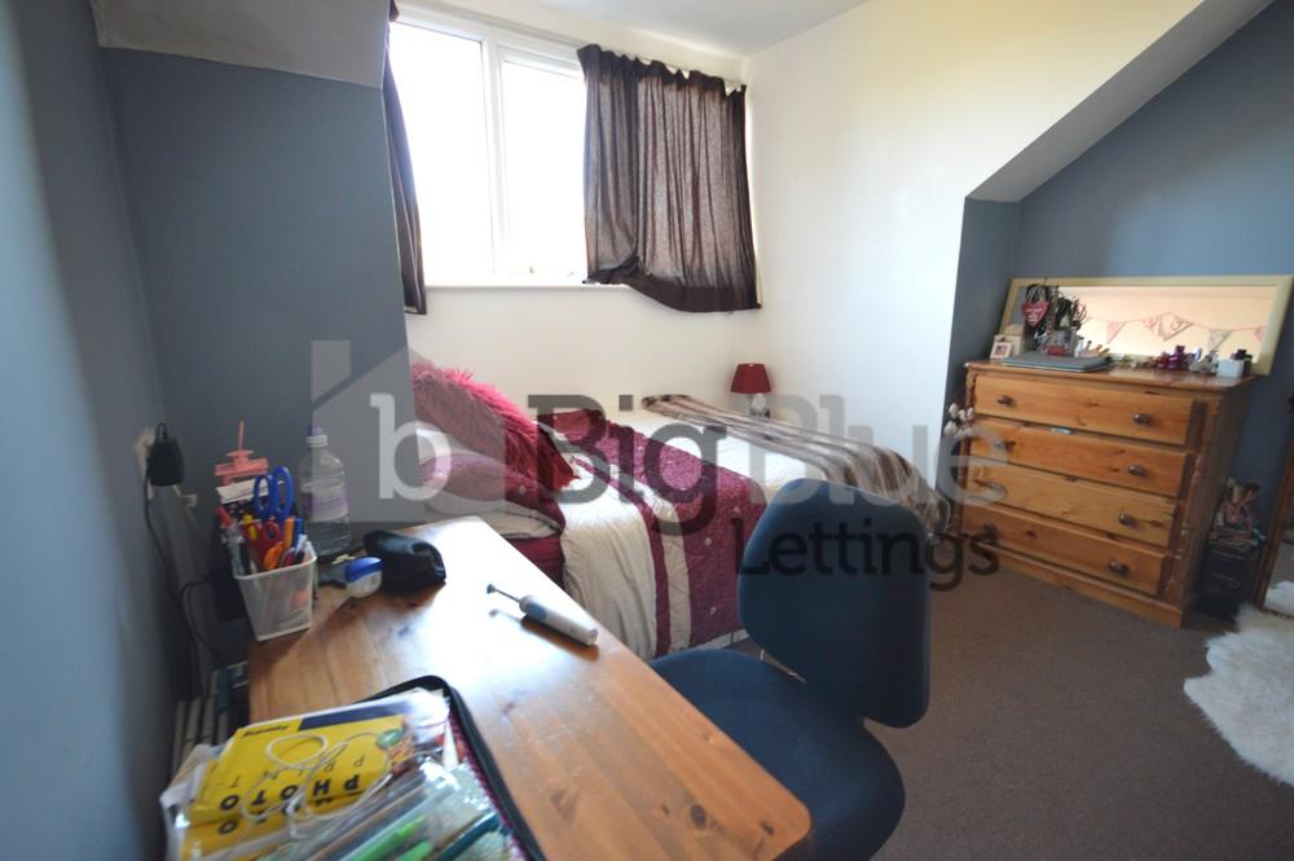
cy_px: 430
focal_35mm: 15
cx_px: 647
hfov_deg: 100.4
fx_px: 539
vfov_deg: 77.2
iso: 1250
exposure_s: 1/60
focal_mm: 10
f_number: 4
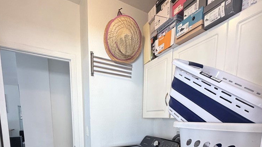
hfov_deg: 83.9
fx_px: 146
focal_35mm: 21
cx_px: 132
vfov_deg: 46.8
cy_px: 139
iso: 320
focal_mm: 2.22
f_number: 2.2
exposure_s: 1/121
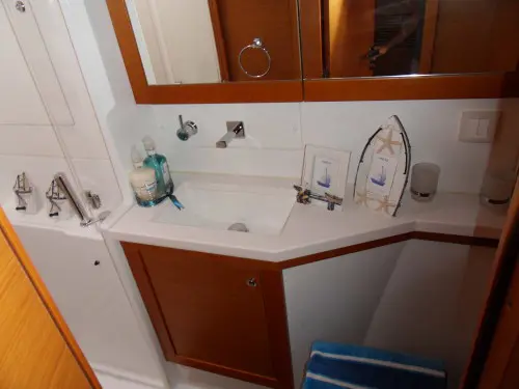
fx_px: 360
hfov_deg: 71.6
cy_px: 194
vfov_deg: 56.8
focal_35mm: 24
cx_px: 260
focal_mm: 4.2
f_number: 3.3
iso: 200
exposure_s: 1/30
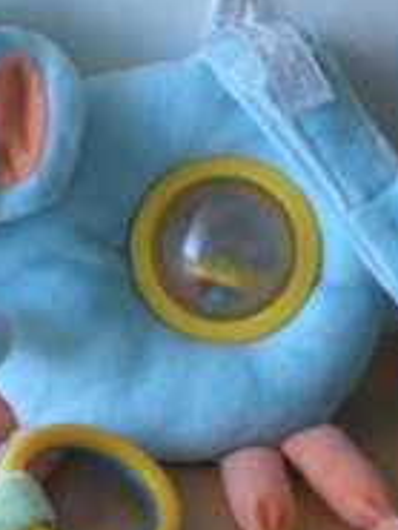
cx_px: 220
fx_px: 1638
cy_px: 344
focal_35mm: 107
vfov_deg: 18.3
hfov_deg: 13.8
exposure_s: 1/60
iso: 146
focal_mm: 6.3
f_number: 3.1
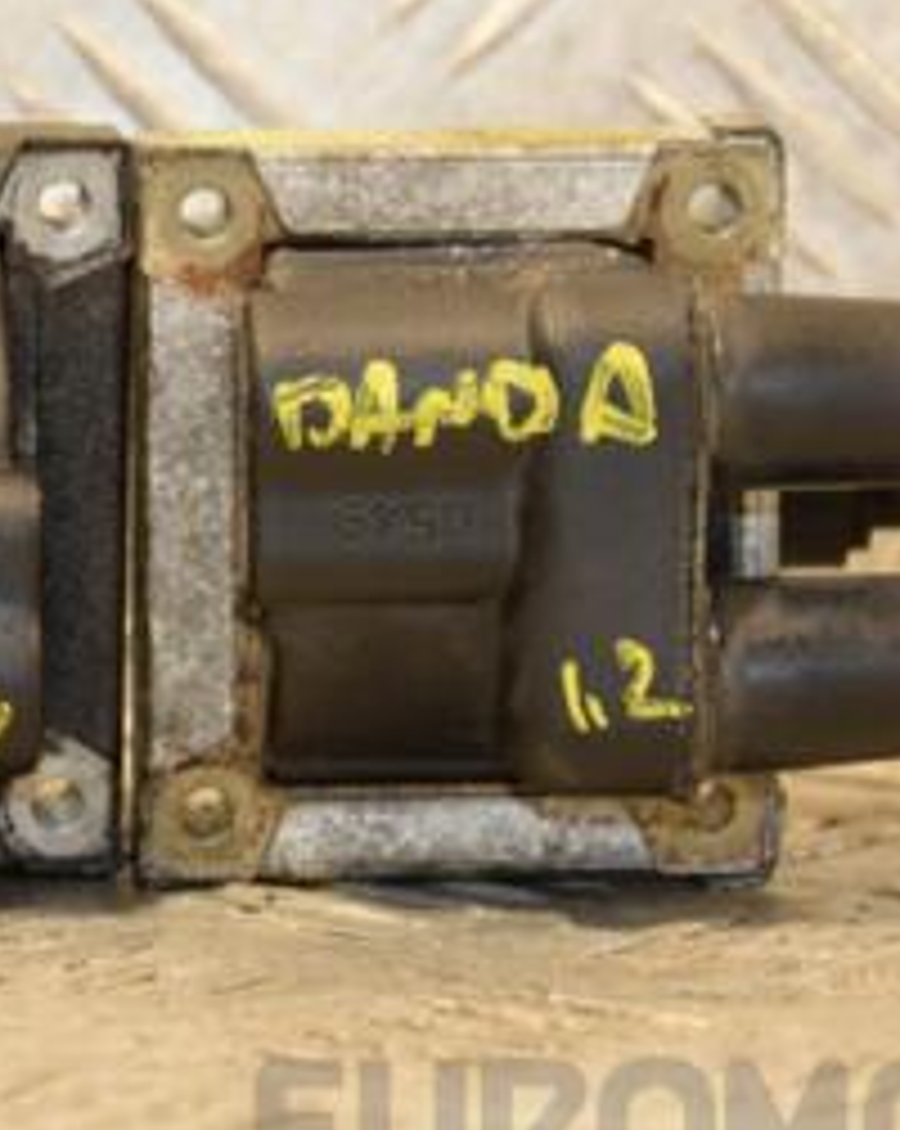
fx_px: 7877
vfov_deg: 8.2
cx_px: 171
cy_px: 527
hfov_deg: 6.5
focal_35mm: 236
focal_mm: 70
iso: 800
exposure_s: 1/125
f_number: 5.3
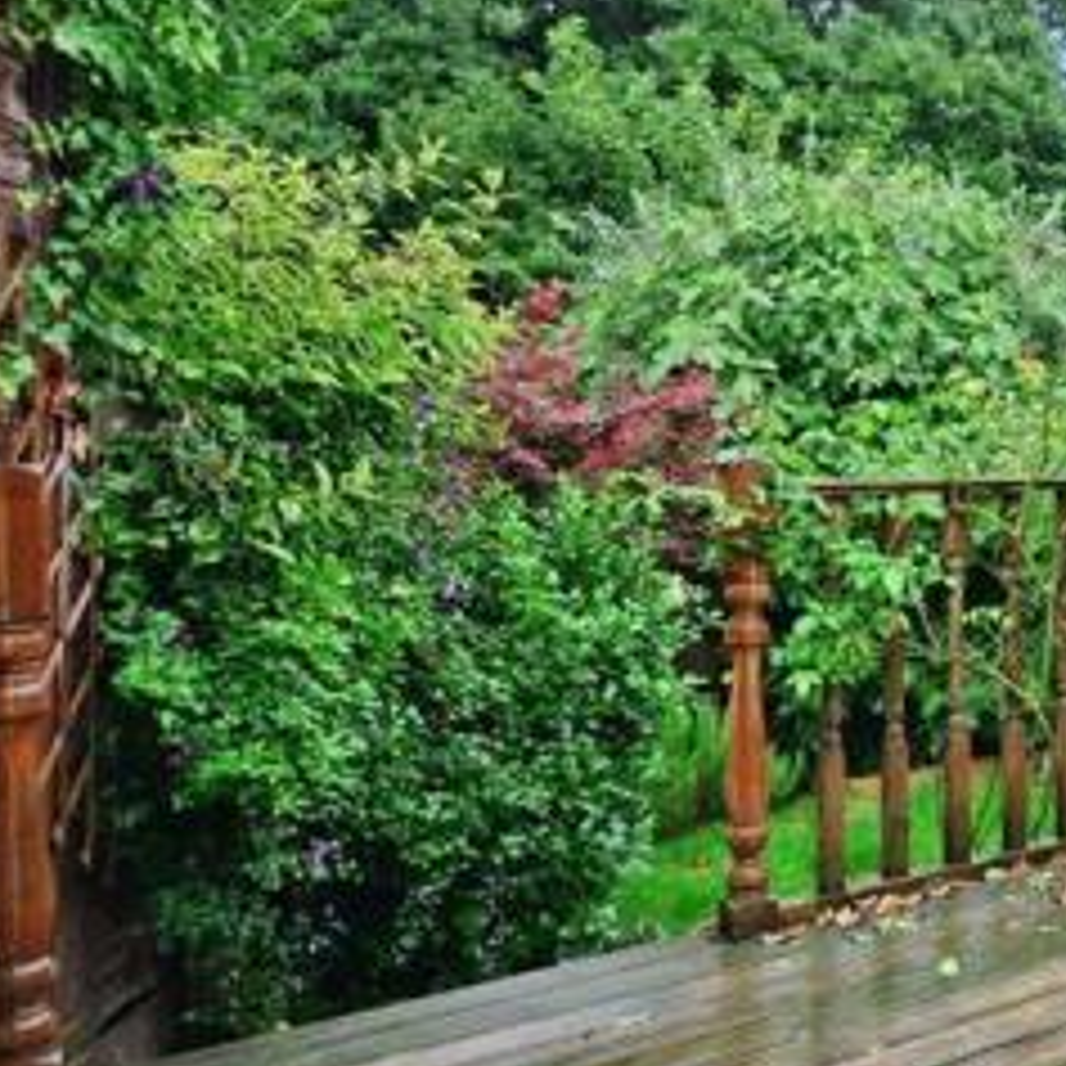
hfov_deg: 32.4
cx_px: 1345
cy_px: 443
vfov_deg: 41.2
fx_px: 1414
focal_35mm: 41
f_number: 5.6
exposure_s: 1/80
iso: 200
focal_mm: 11.5
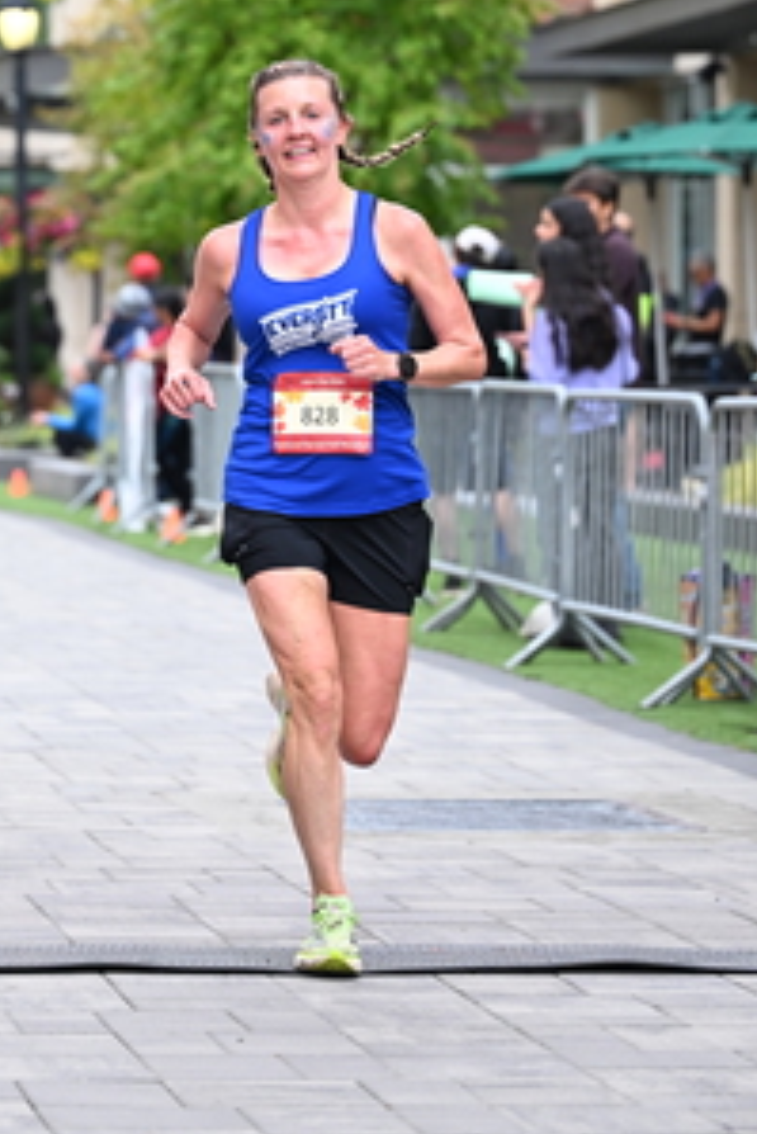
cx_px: 169
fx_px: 5292
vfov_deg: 12.2
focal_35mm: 168
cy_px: 255
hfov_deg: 8.2
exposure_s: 1/1600
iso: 640
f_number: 2.8
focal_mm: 91
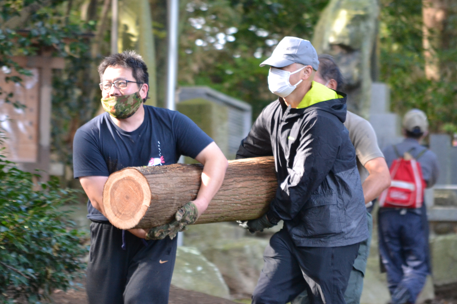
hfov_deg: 6.7
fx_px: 3917
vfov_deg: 4.5
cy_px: 154
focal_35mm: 309
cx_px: 212
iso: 1250
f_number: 5.3
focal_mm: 165
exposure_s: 1/60
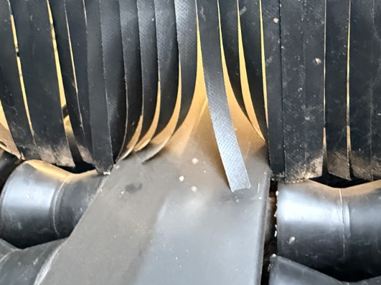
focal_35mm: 38
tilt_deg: -12.7
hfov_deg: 48.9
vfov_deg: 35.9
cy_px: 41
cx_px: 216
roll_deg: +4.5
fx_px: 418
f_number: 2.2
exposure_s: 1/49
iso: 1250
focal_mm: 2.22
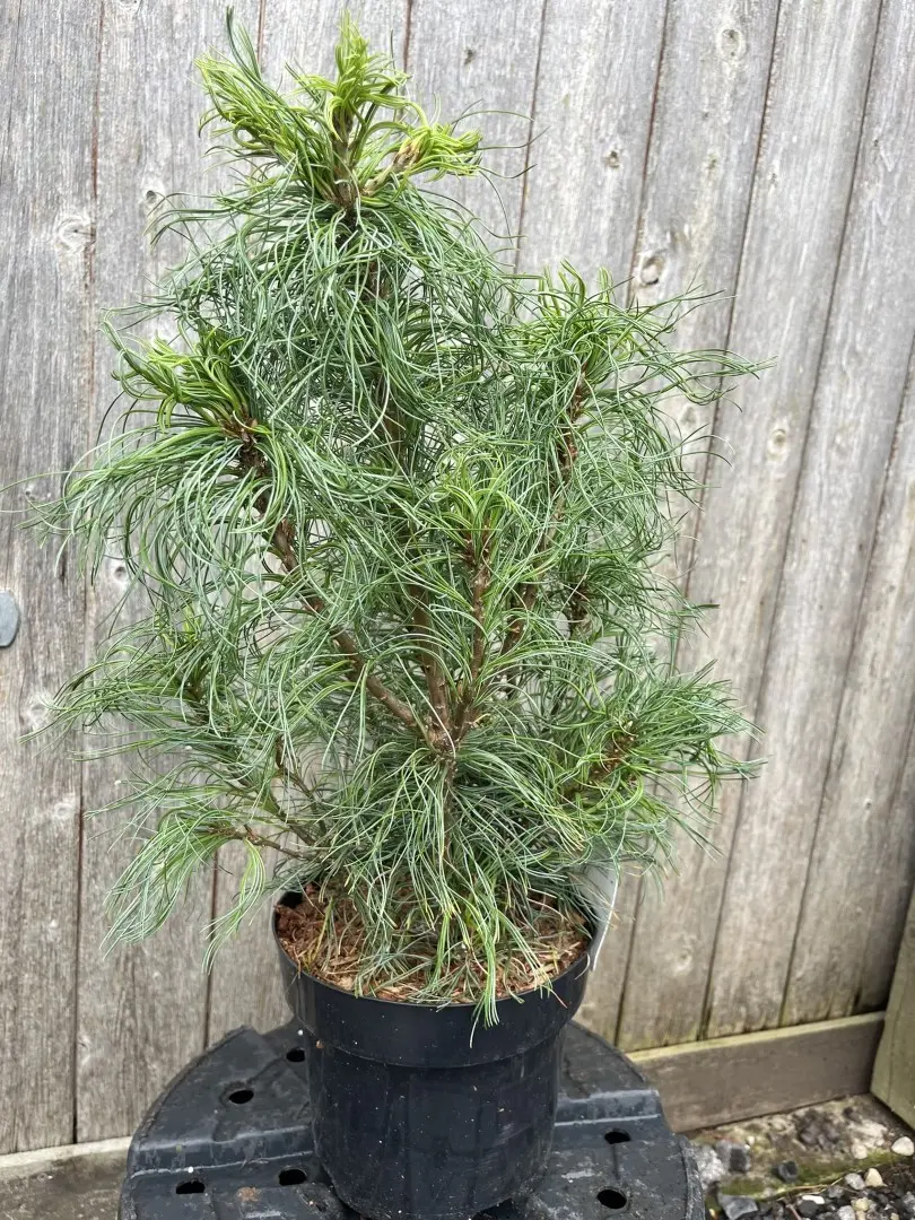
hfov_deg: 53.1
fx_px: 916
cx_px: 458
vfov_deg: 67.3
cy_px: 610
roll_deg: -4.8
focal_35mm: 26
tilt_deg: -12.1
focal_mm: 5.1
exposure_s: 1/122
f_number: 1.6
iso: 40
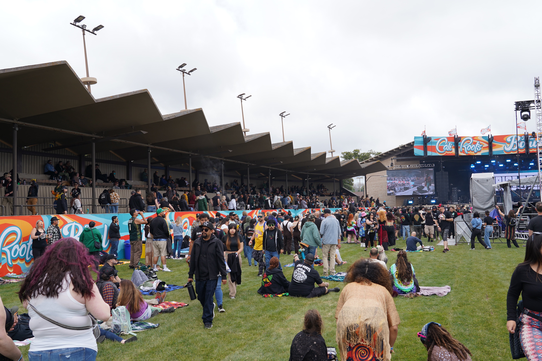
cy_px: 180
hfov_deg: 55.8
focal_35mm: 34
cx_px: 271
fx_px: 512
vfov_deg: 38.9
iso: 100
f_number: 7.1
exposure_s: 1/200
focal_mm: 34
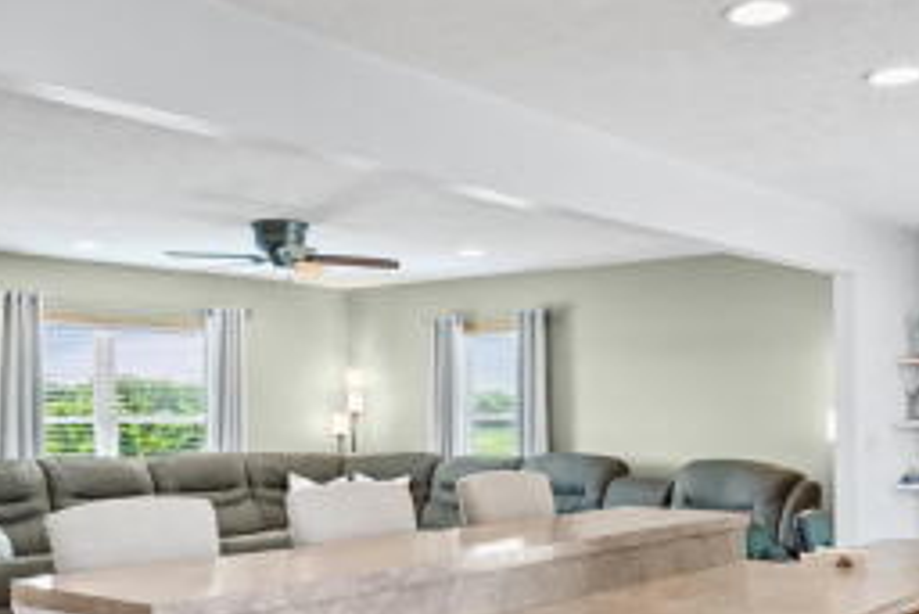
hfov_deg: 47.4
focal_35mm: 41
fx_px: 1047
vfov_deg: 32.6
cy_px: 373
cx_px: 461
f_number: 6.3
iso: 2000
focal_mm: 14
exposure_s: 1/25
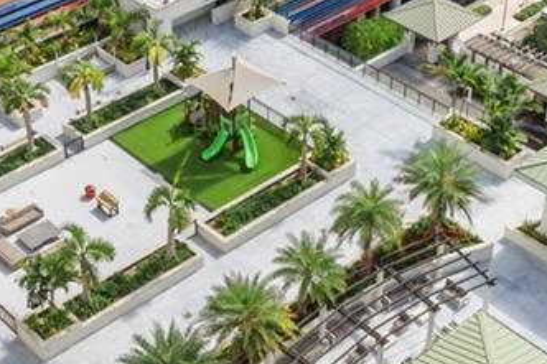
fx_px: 1245
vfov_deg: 16.5
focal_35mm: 82
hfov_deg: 24.7
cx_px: 221
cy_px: 72
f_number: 18
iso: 250
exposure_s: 1/60
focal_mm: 17
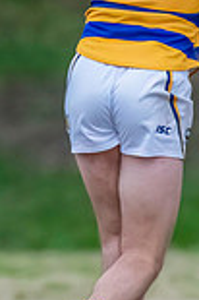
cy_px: 6
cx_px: -208
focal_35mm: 3380
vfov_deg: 0.6
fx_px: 28086
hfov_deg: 0.4
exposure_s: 1/1600
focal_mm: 600
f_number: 6.3
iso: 10000
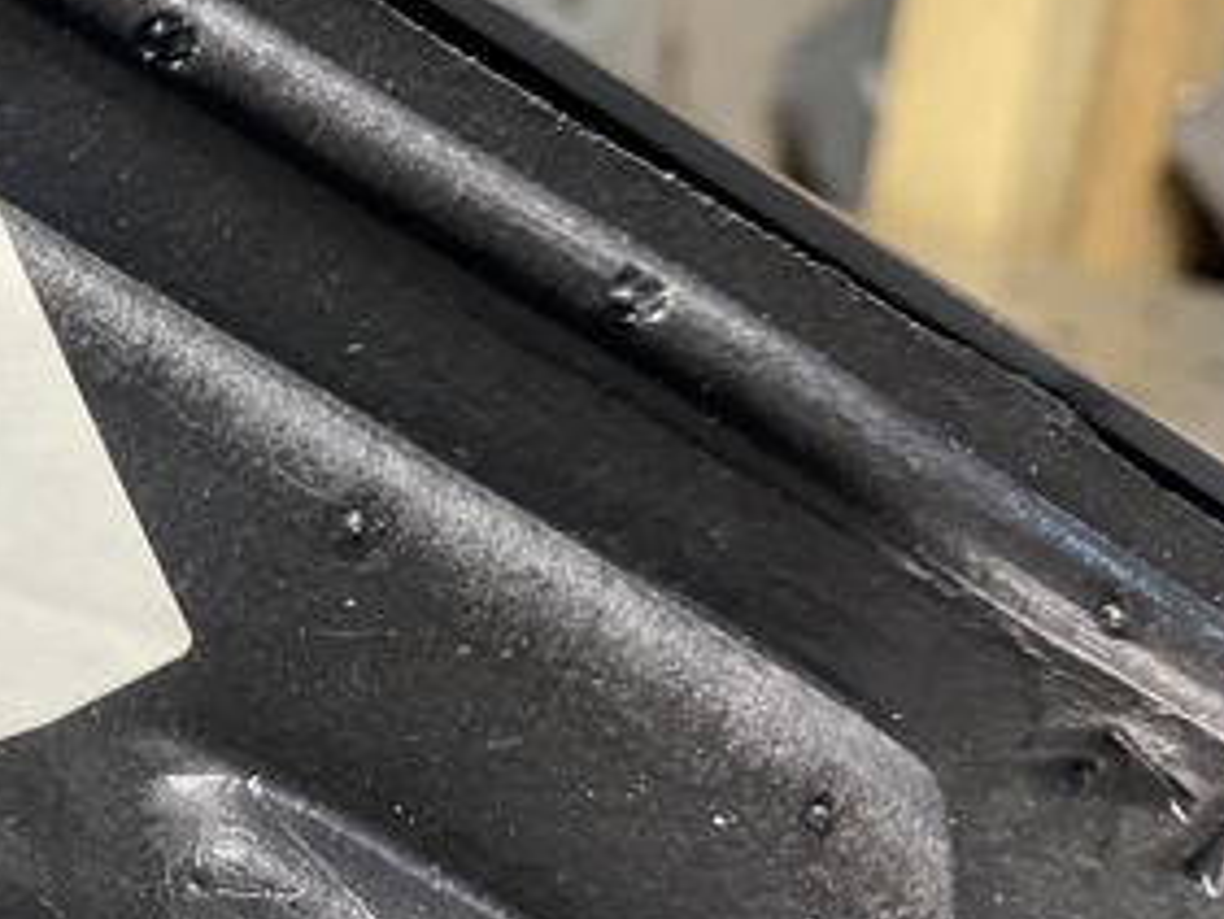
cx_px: -105
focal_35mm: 57
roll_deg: -0.5
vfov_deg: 25.7
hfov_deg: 30.4
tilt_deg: -17.7
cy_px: 488
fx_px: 2016
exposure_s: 1/100
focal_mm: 4.25
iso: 100
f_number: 1.8
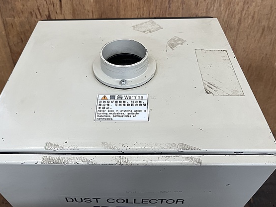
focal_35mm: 30
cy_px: 105
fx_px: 239
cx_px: 124
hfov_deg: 59.9
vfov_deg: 46.8
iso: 100
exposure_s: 1/122
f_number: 1.6
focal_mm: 5.1
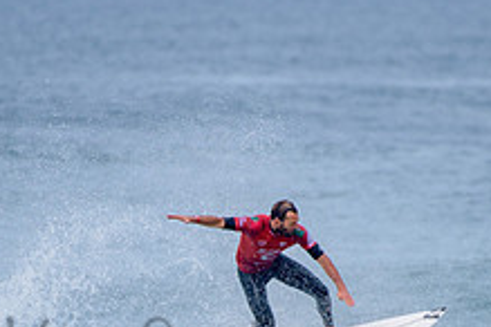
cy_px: 333
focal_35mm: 1323
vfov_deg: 1.0
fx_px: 18043
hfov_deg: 1.6
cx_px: 238
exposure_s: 1/2000
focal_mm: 500
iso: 250
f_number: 5.6
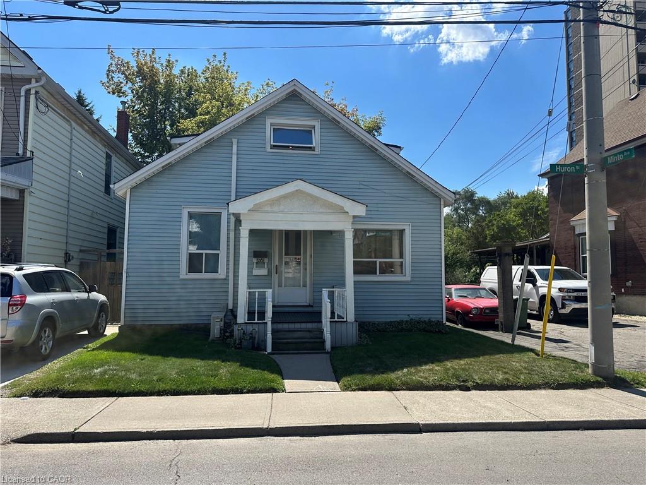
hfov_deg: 71.6
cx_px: 323
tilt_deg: +5.5
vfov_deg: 56.8
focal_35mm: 24
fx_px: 448
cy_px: 242
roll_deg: -1.0
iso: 80
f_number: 1.78
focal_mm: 6.86
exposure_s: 1/4545
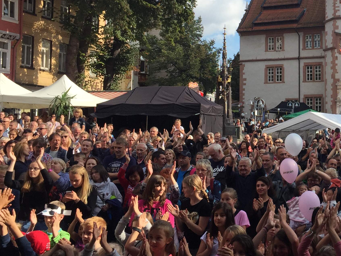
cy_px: 83
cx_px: 323
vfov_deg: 25.9
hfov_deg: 32.2
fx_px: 552
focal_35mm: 56
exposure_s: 1/1276
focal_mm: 4.15
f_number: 2.2
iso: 32
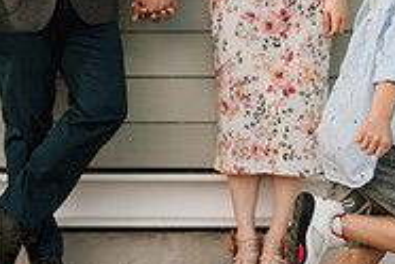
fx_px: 1810
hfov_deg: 12.4
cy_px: 10
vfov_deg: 8.3
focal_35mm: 165
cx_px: 138
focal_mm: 50
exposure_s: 1/1250
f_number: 1.8
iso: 125
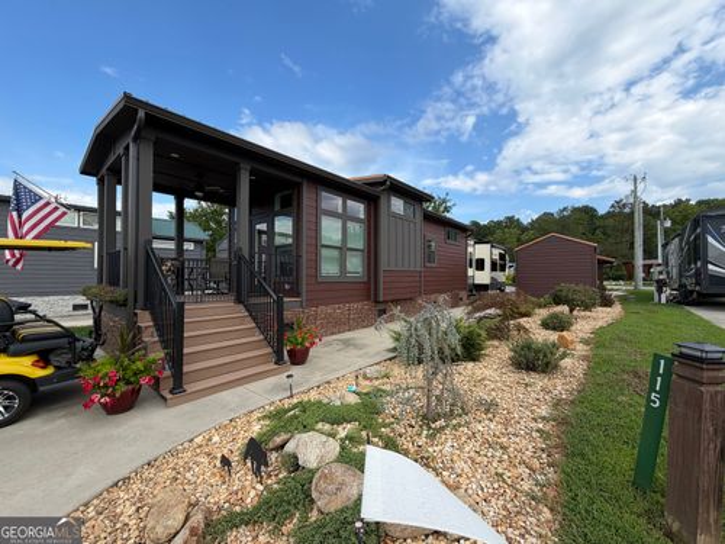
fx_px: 293
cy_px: 272
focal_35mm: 14
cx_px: 362
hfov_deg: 102.1
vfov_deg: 85.7
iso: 40
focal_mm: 2.22
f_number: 2.2
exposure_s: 1/770
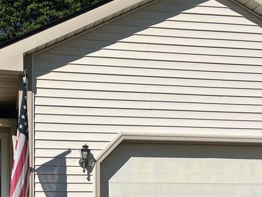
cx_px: 65
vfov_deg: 25.0
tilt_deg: +2.0
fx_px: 424
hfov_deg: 33.6
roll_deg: +0.3
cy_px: 192
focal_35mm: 56
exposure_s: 1/8403
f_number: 1.6
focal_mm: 5.1
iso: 50
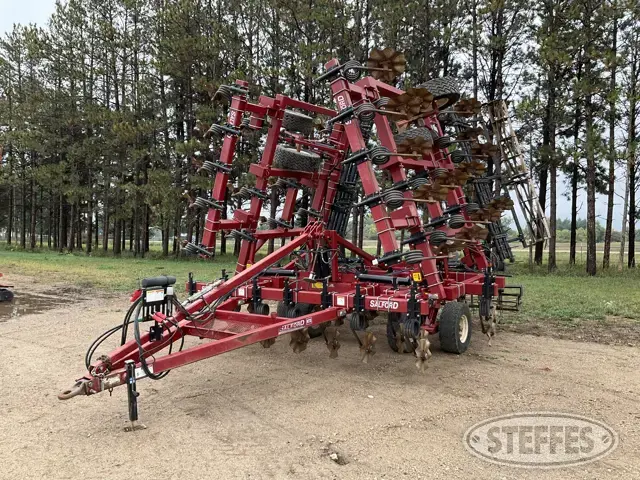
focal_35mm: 29
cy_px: 240
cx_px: 320
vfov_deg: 48.2
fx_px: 536
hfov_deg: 61.7
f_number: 1.8
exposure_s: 1/153
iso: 32
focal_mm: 3
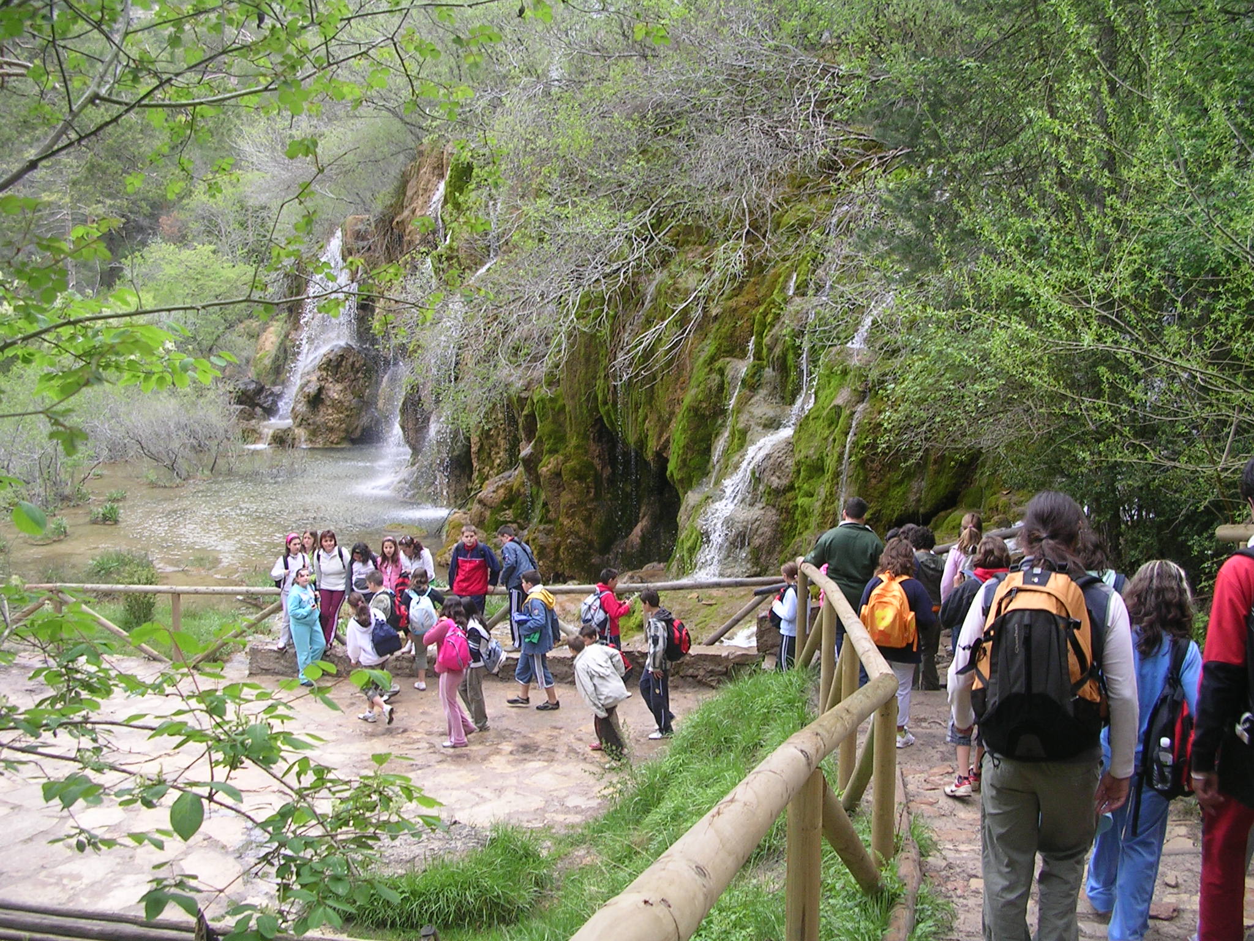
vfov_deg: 37.7
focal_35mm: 38
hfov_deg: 49.0
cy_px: 470
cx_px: 627
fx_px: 1377
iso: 50
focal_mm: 5.8
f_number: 2.8
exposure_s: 1/105
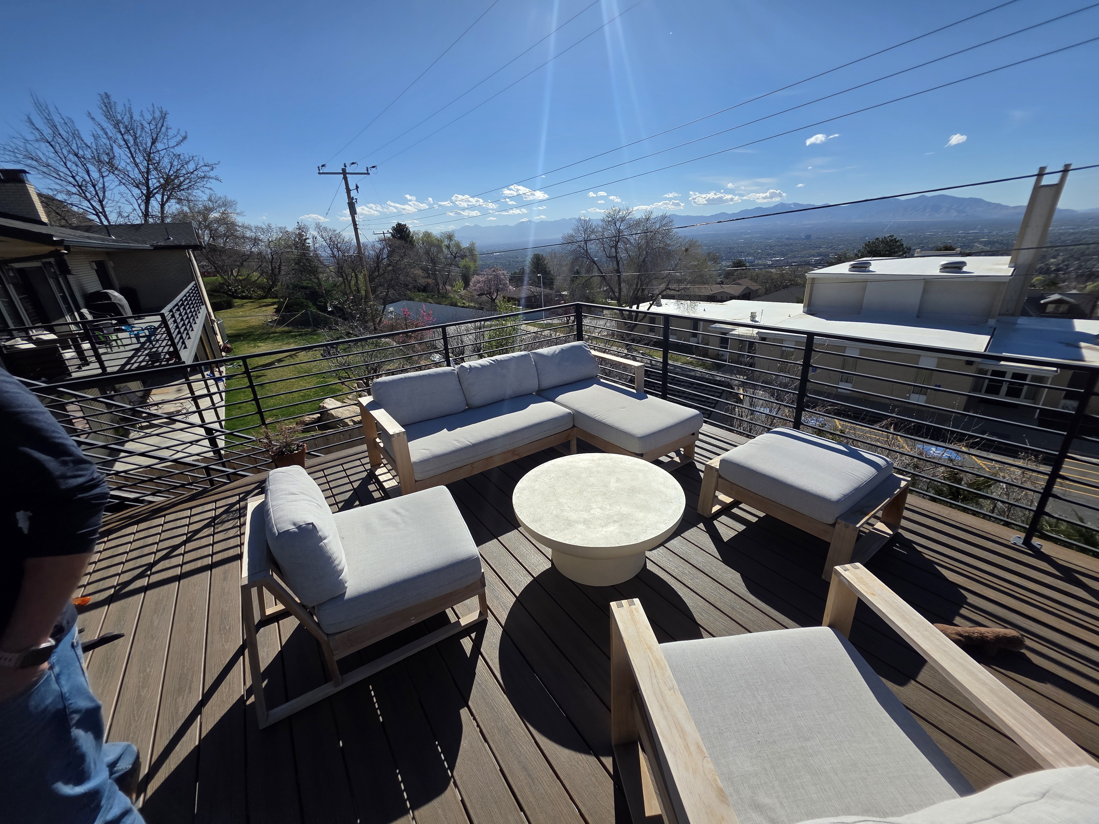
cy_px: 412
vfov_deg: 89.9
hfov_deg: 106.2
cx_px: 550
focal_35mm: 13
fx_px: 413
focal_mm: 2.2
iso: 40
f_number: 1.9
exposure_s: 1/3418
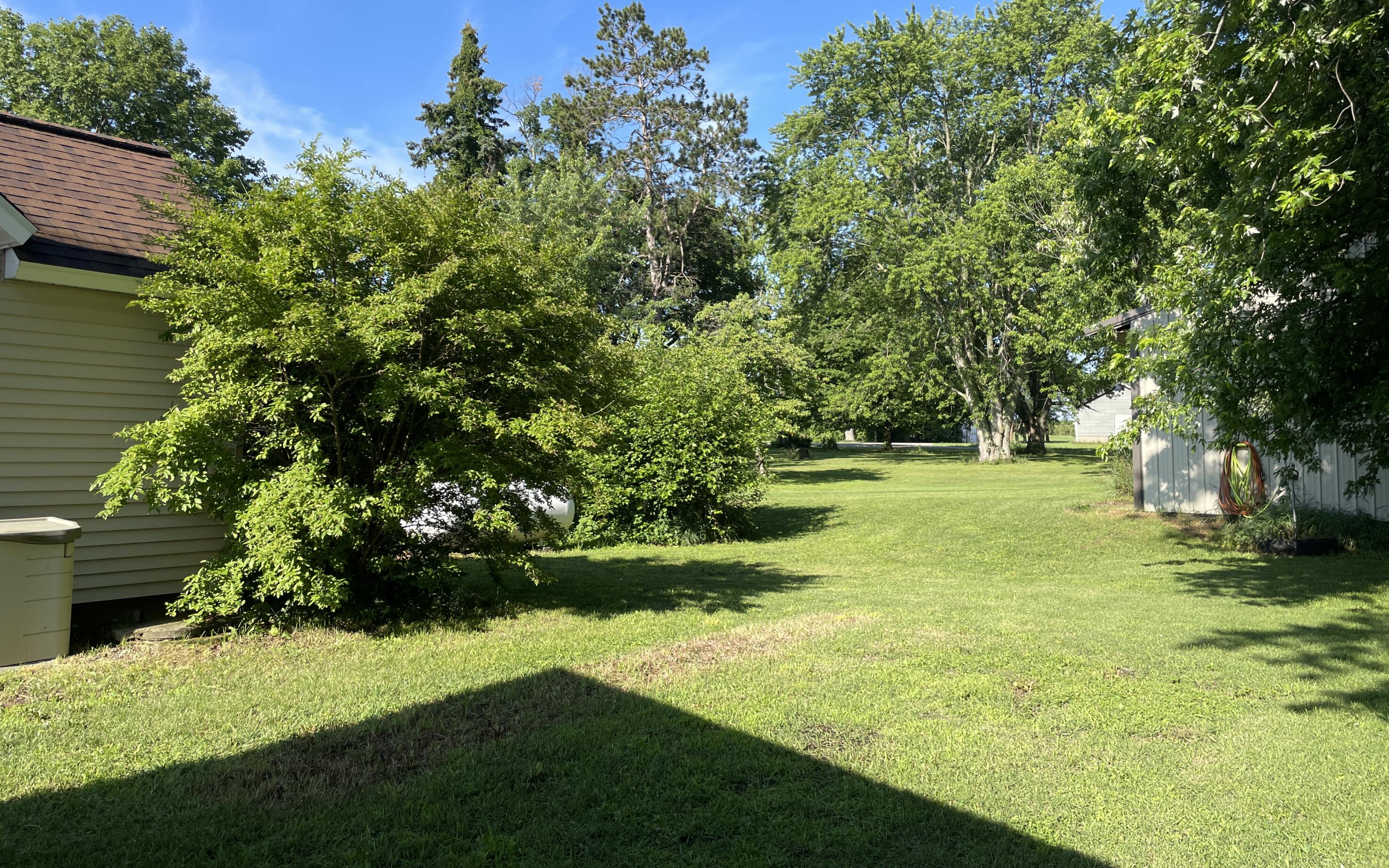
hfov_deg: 66.5
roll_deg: -0.1
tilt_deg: +4.4
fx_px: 1060
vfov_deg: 44.4
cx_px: 691
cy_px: 362
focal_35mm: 28
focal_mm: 4.2
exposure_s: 1/1473
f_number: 1.6
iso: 32
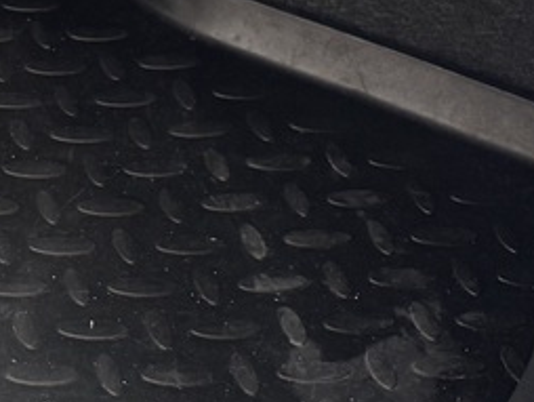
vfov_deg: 10.7
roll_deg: +0.3
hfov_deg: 12.8
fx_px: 2100
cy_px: -84
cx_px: -511
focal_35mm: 136
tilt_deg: -31.0
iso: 125
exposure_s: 1/100
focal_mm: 6.76
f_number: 1.78
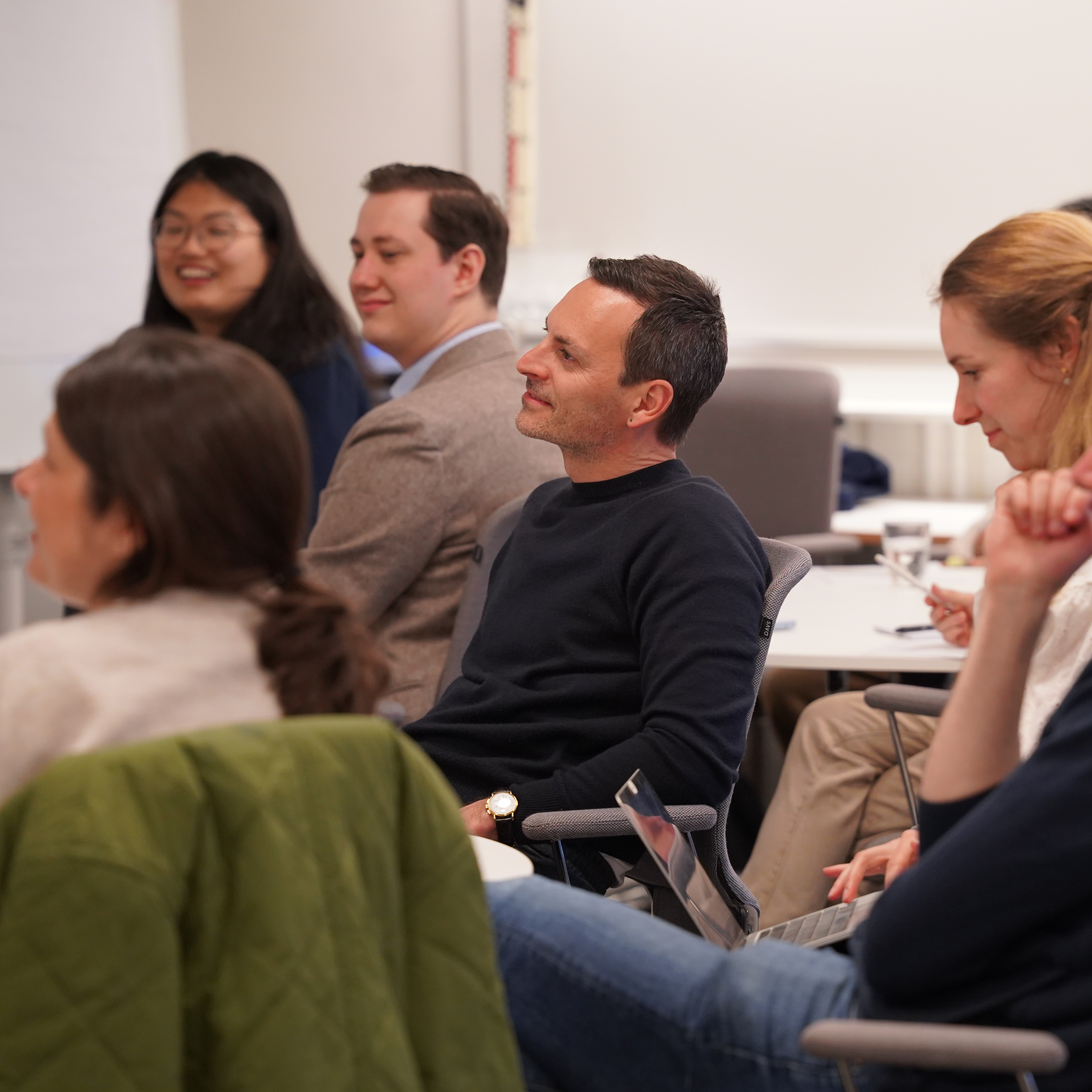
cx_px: 726
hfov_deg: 9.5
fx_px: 6567
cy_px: 547
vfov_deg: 9.5
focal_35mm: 184
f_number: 4
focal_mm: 144
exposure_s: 1/160
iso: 2000
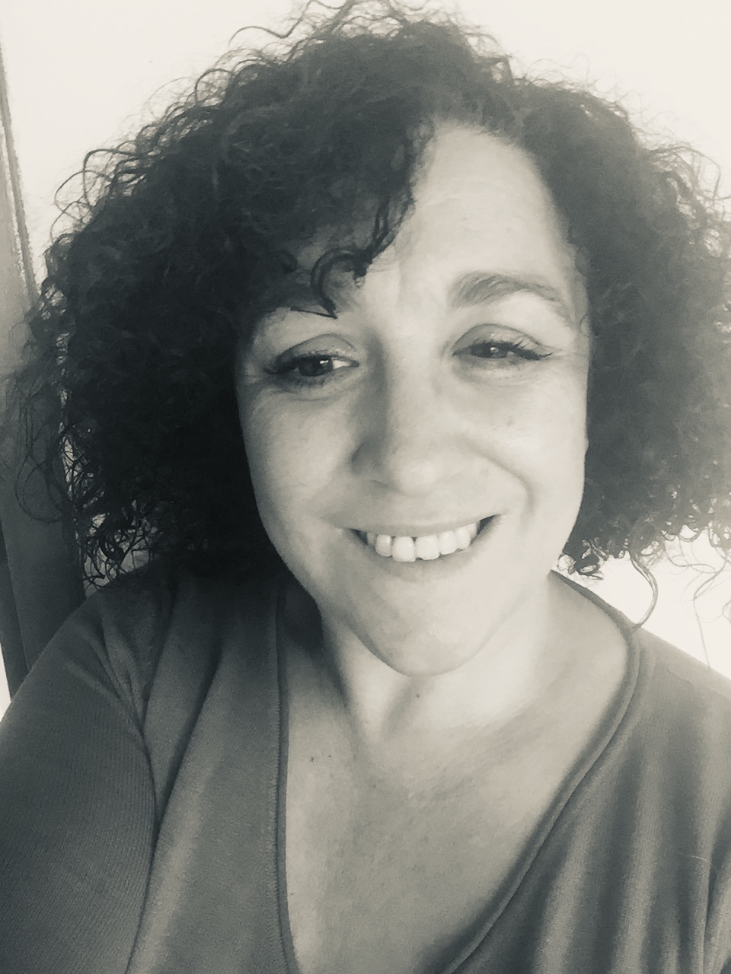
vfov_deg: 58.4
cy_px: 487
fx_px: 873
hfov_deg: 45.4
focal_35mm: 31
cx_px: 366
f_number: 2.2
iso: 80
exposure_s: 1/33
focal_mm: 2.65
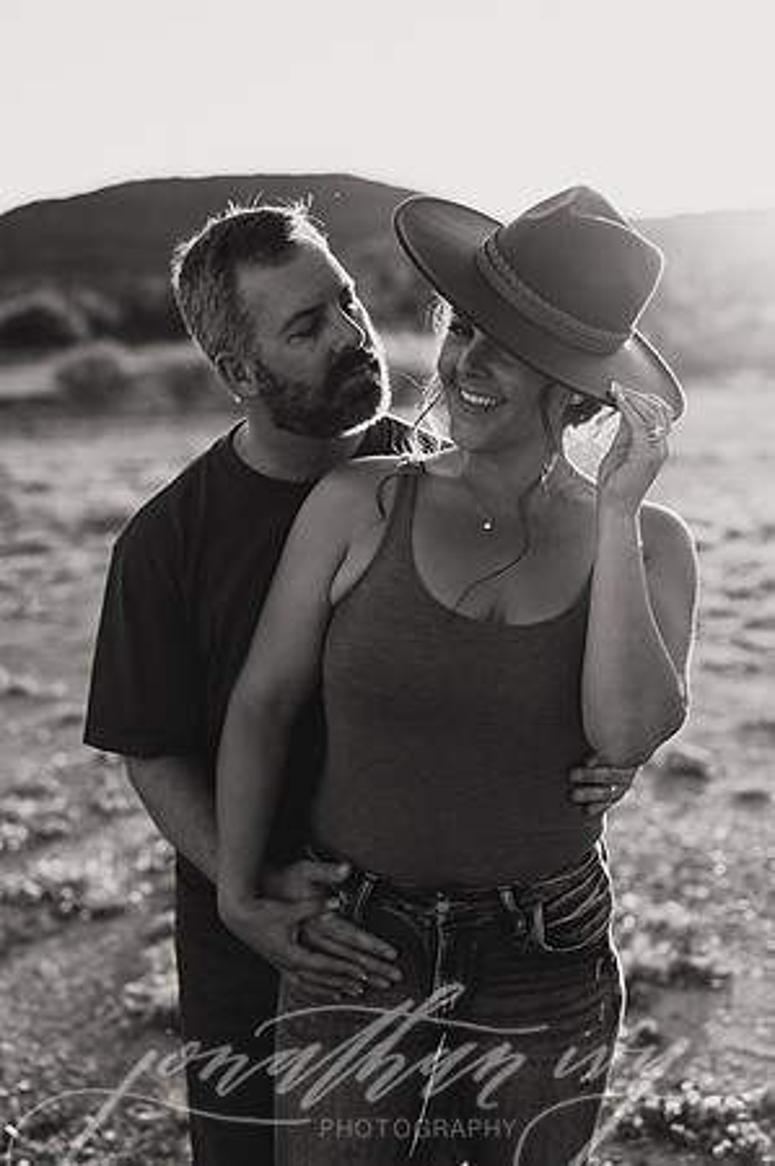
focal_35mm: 50
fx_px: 1618
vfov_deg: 39.6
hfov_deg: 26.9
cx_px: 388
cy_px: 583
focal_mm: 50
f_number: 2.8
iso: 80
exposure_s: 1/1000
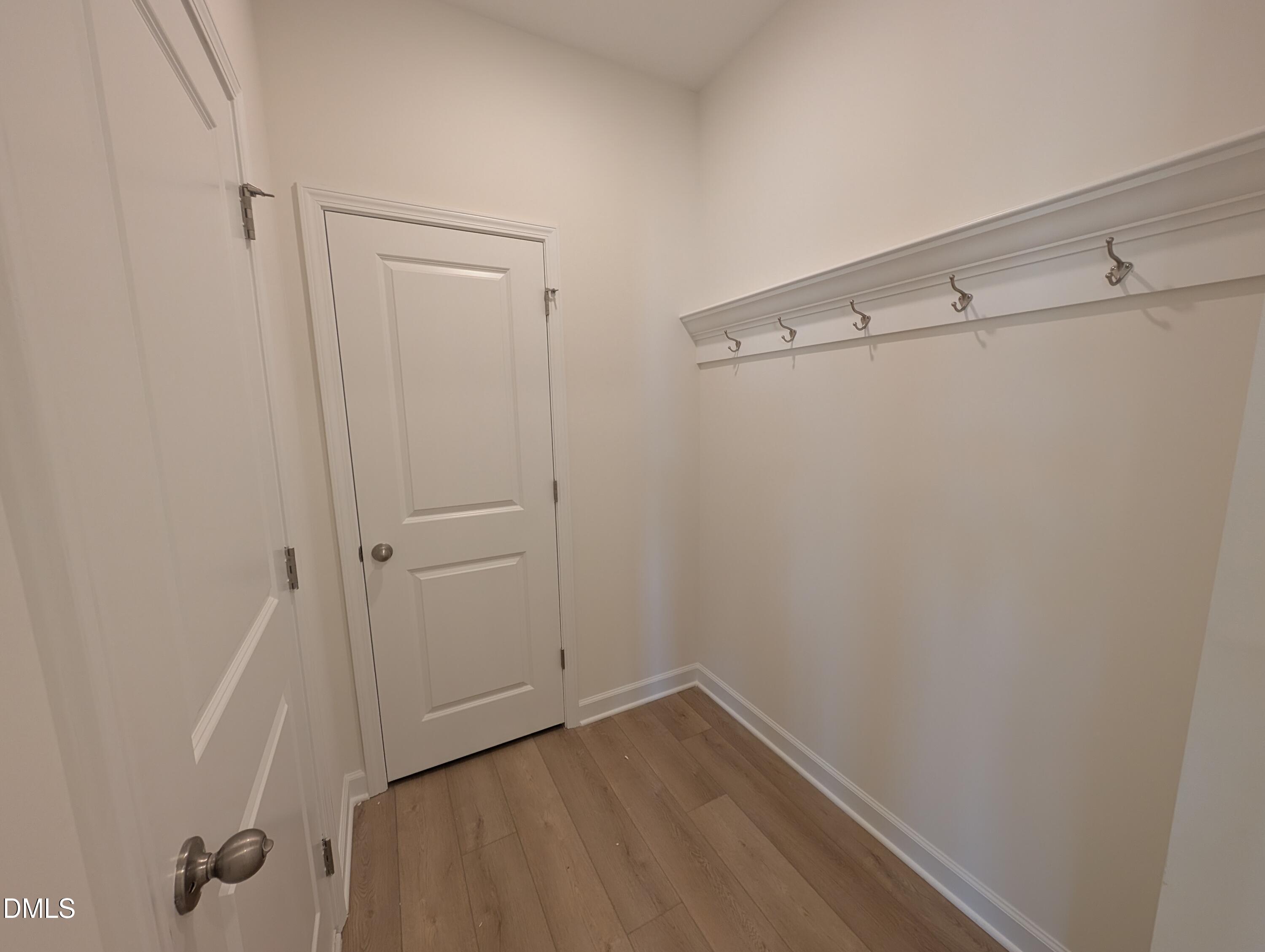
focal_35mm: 12
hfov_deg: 110.5
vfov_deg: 94.6
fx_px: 439
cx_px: 632
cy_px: 476
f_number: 1.7
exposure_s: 1/40
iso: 73
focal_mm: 2.02
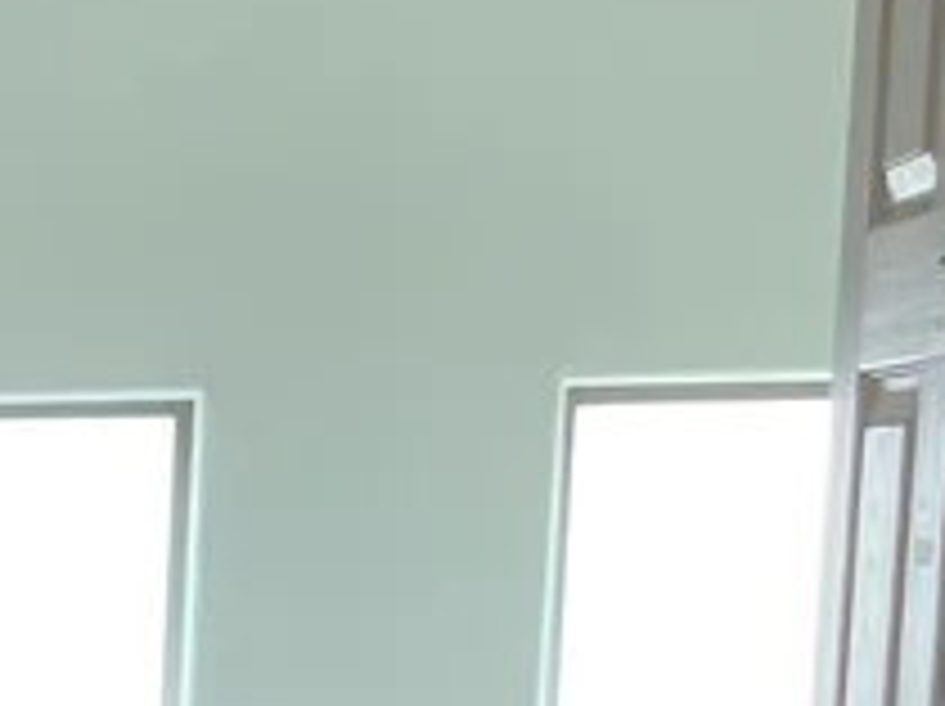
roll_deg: +0.0
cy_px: 1012
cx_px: -1080
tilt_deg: -9.7
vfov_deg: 11.7
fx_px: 3327
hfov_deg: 13.3
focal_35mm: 122
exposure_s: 1/114
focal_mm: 5.1
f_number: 1.6
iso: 125
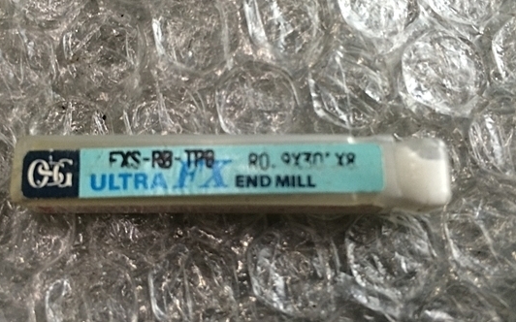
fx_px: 520
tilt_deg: -80.5
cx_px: 232
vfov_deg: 34.4
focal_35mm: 37
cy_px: 147
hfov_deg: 52.7
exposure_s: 1/30
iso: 80
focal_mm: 4.15
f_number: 2.2
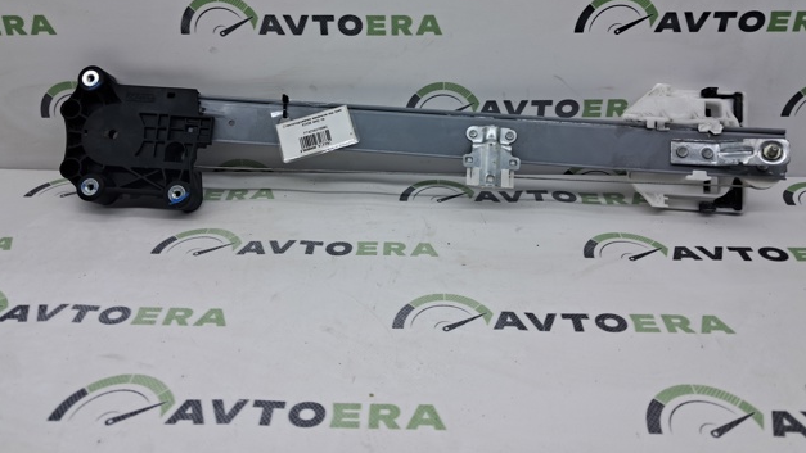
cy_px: 147
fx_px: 641
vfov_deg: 38.5
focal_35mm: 30
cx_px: 397
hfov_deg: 64.3
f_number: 1.8
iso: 50
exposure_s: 1/112
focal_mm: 4
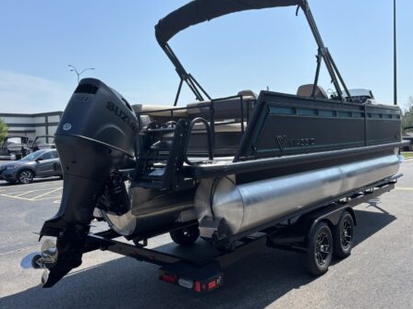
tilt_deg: -0.6
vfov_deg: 45.4
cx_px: 208
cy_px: 144
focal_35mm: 31
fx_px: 370
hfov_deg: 58.4
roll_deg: +0.8
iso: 50
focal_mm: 5.96
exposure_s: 1/3413
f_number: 1.6
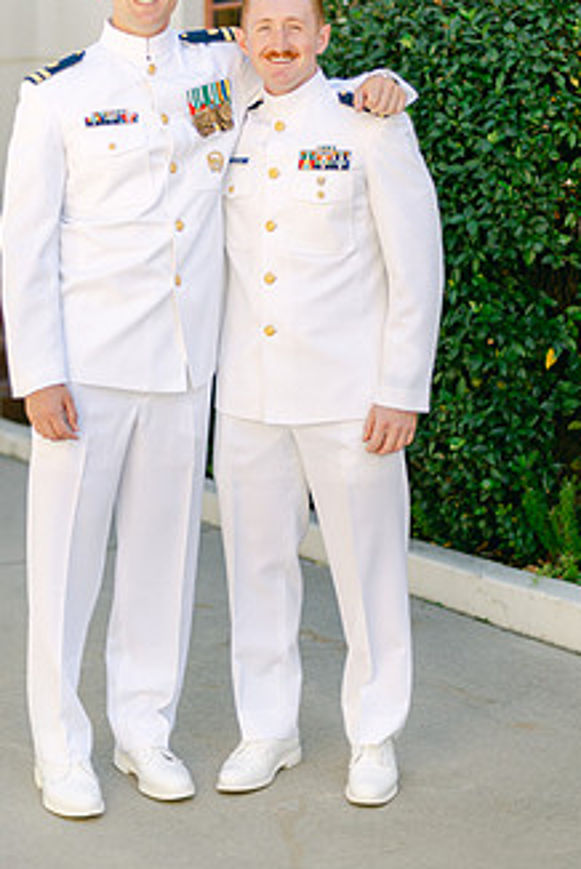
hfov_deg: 17.1
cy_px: 283
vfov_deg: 25.2
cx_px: 208
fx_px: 1932
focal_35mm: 80
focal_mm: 58
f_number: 1.4
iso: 64
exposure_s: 1/1250
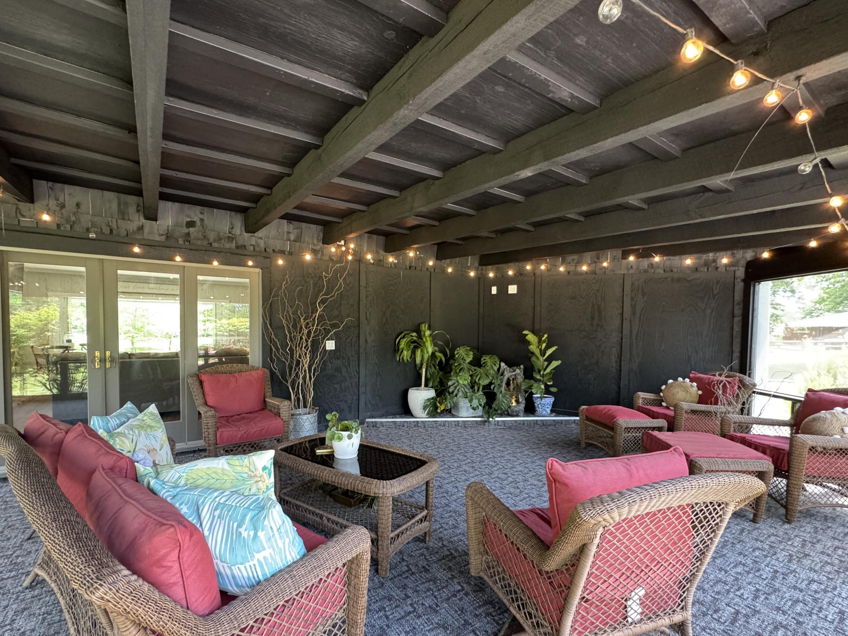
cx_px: 416
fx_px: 392
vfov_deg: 78.0
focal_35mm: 16
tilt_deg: -2.6
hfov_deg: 94.5
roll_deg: -0.8
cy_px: 345
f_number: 2.2
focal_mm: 2.22
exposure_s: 1/60
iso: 640
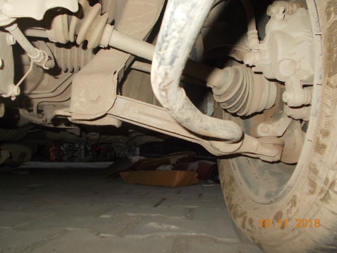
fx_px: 292
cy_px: 126
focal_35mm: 30
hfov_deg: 60.0
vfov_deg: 46.8
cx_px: 168
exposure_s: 1/25
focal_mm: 5.3
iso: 200
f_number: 3.4
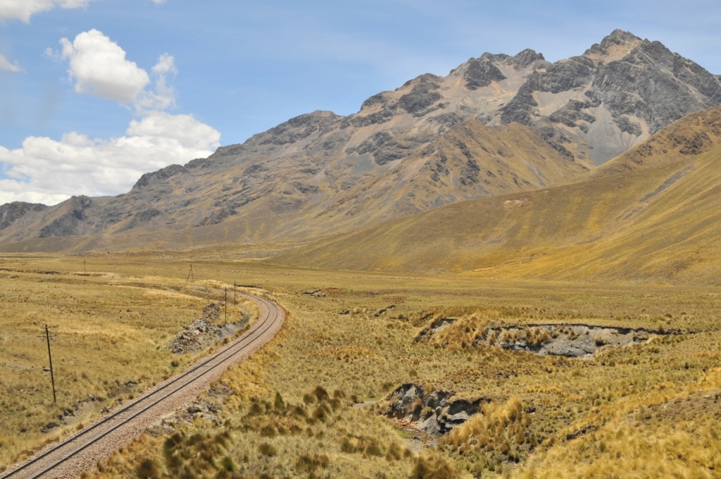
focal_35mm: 57
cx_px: 360
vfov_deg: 23.7
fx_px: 1140
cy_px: 240
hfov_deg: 35.1
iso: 200
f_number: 8
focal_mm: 38
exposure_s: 1/250
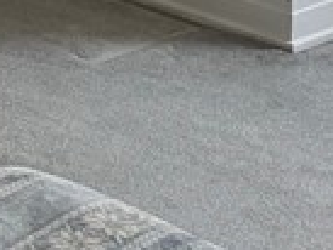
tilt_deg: -3.0
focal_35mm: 194
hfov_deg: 9.8
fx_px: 1868
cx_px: -226
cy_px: -512
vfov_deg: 6.9
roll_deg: -0.4
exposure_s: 1/60
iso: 250
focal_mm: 5.96
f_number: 1.6
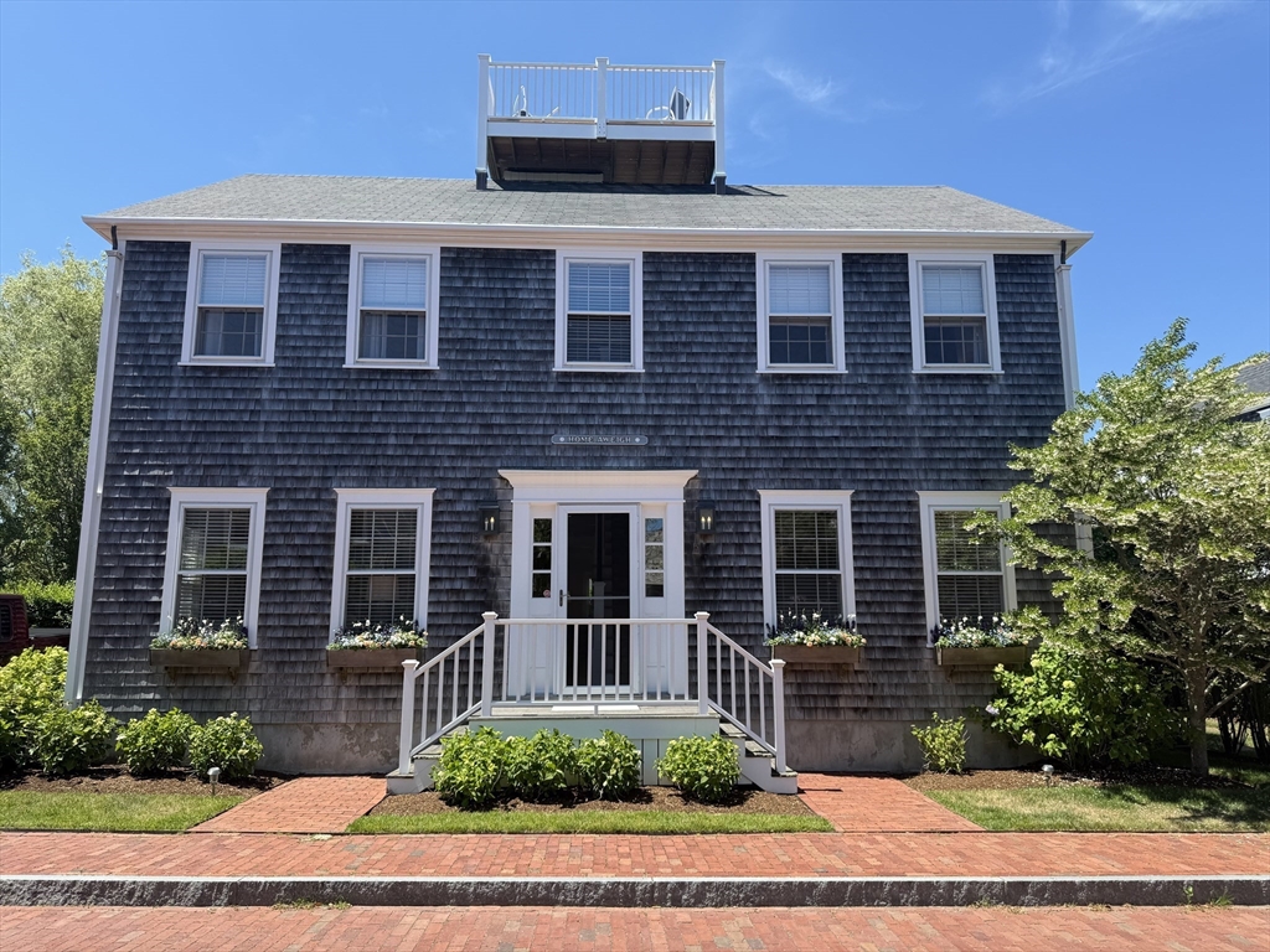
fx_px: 881
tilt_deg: +9.9
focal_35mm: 24
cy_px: 476
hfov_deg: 71.6
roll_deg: -0.2
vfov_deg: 56.8
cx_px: 635
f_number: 1.78
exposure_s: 1/2232
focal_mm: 6.76
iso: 80
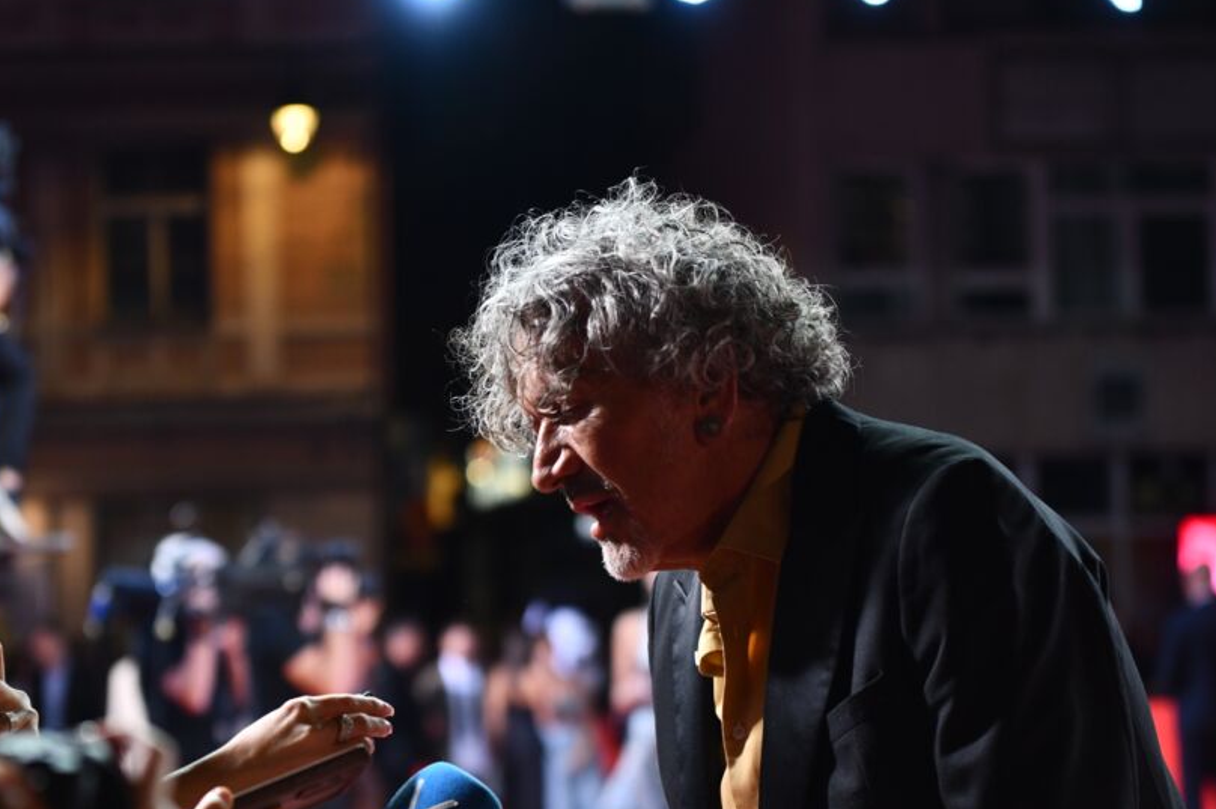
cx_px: 504
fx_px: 3511
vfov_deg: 13.1
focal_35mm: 104
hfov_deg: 19.6
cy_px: 585
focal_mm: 70
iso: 1000
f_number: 2.8
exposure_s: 1/500
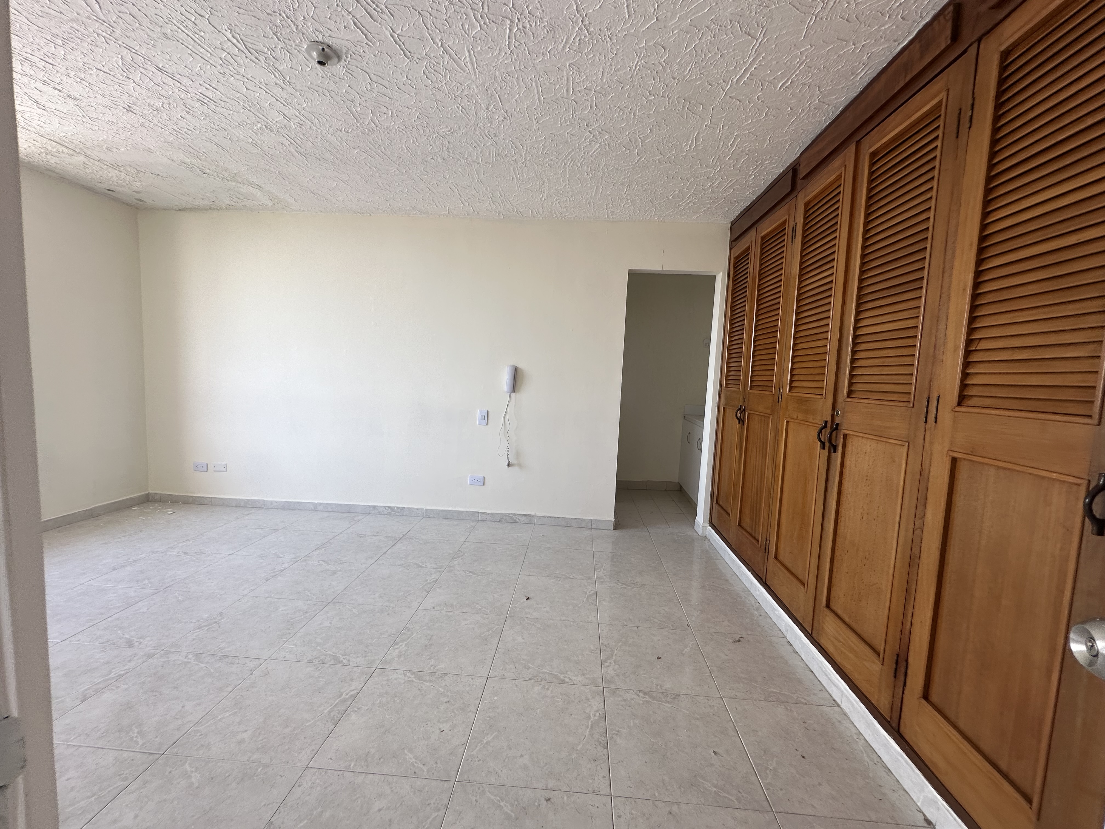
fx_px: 447
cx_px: 552
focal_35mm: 14
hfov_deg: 102.1
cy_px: 414
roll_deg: -2.3
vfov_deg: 85.7
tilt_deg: -2.4
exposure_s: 1/99
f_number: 2.2
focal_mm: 2.22
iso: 50
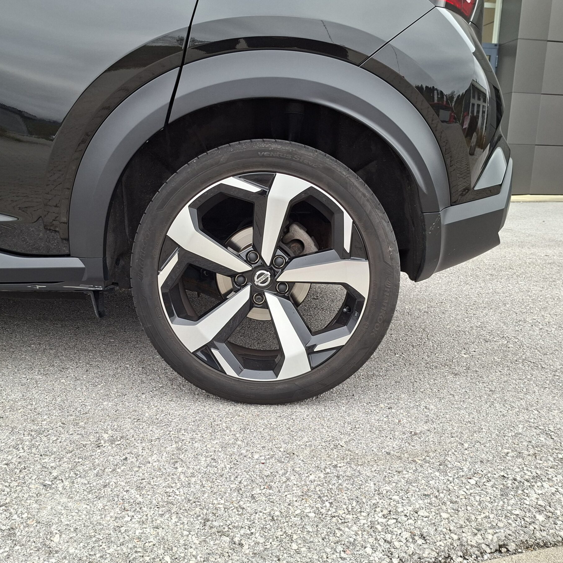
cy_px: 291
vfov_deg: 55.6
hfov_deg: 55.4
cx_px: 245
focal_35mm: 29
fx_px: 534
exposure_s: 1/190
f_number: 1.8
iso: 50
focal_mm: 5.54
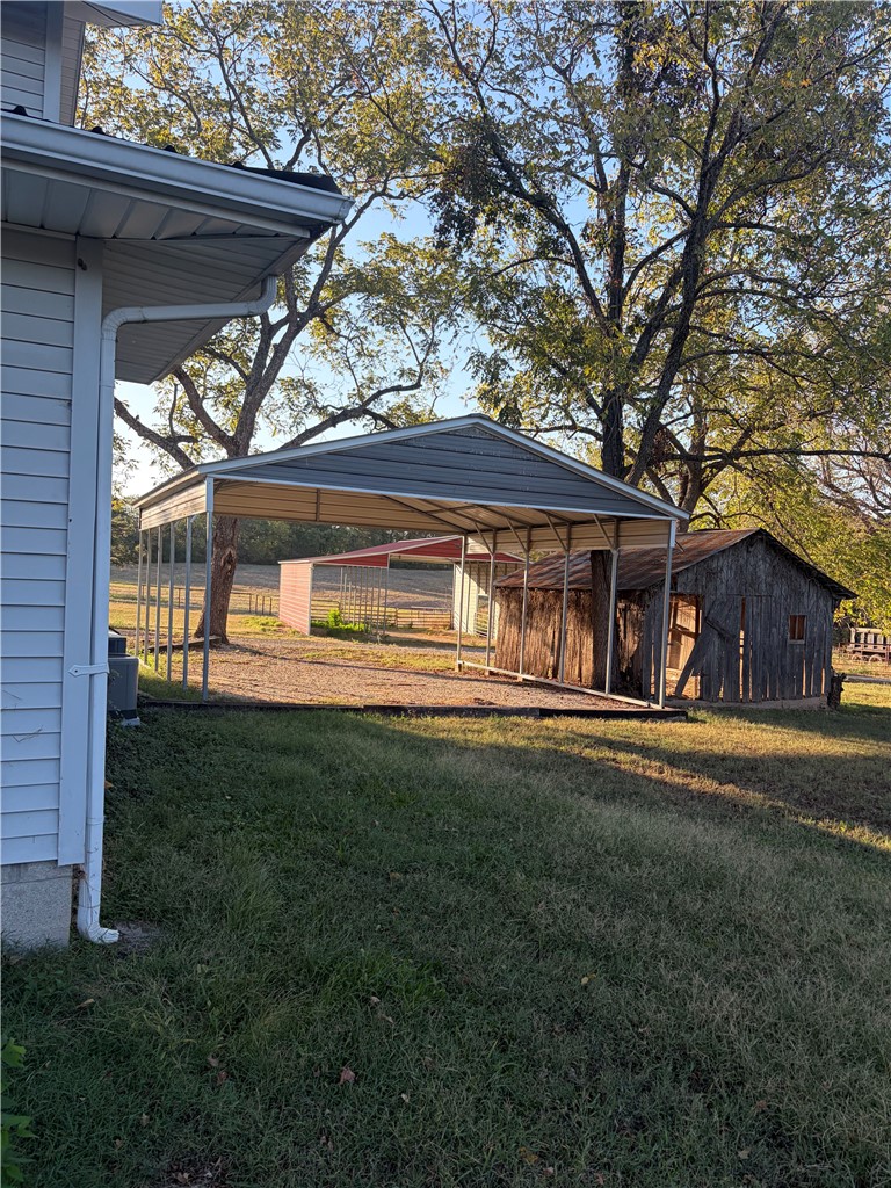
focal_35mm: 26
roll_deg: -2.4
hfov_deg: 53.1
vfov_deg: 67.3
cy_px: 594
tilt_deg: -0.8
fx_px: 892
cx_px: 446
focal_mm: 5.96
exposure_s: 1/801
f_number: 1.6
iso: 64
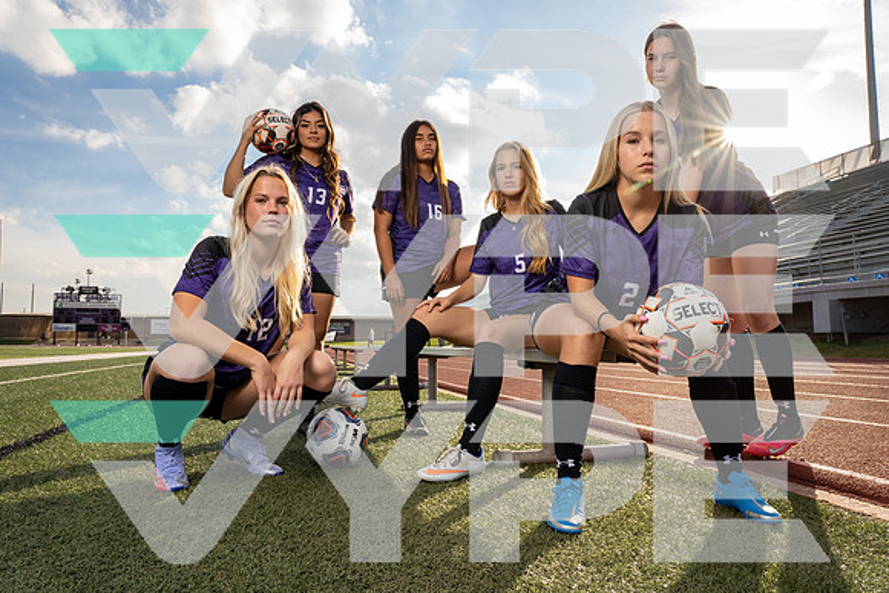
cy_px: 296
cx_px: 444
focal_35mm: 24
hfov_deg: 73.7
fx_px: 593
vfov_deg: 53.2
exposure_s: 1/250
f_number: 11
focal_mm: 24
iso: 500
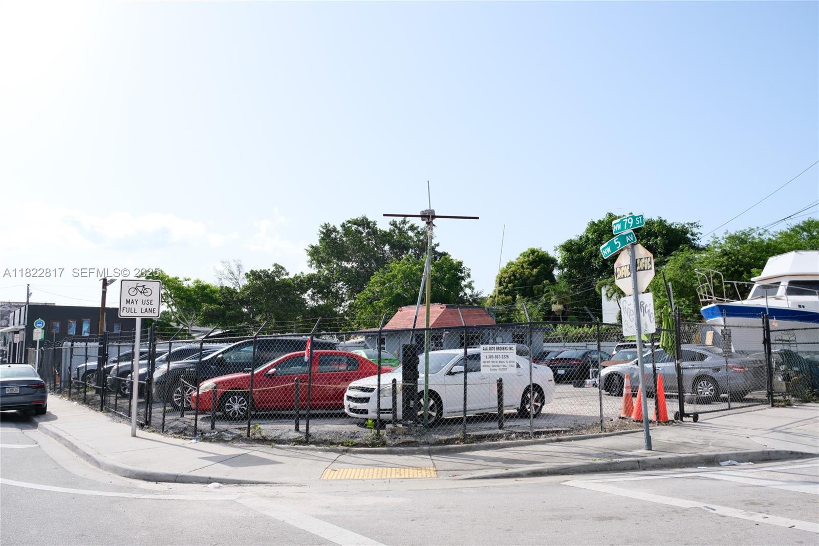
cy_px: 273
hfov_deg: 67.4
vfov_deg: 47.9
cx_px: 410
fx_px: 614
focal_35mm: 27
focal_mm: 18
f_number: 5.6
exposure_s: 1/640
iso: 320
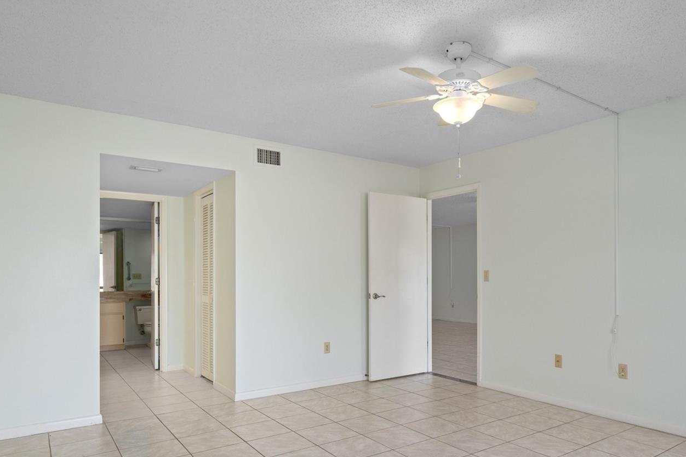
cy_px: 286
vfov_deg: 54.5
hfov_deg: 75.7
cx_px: 390
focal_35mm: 23
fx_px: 438
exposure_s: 1/8
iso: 320
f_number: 8
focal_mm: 12
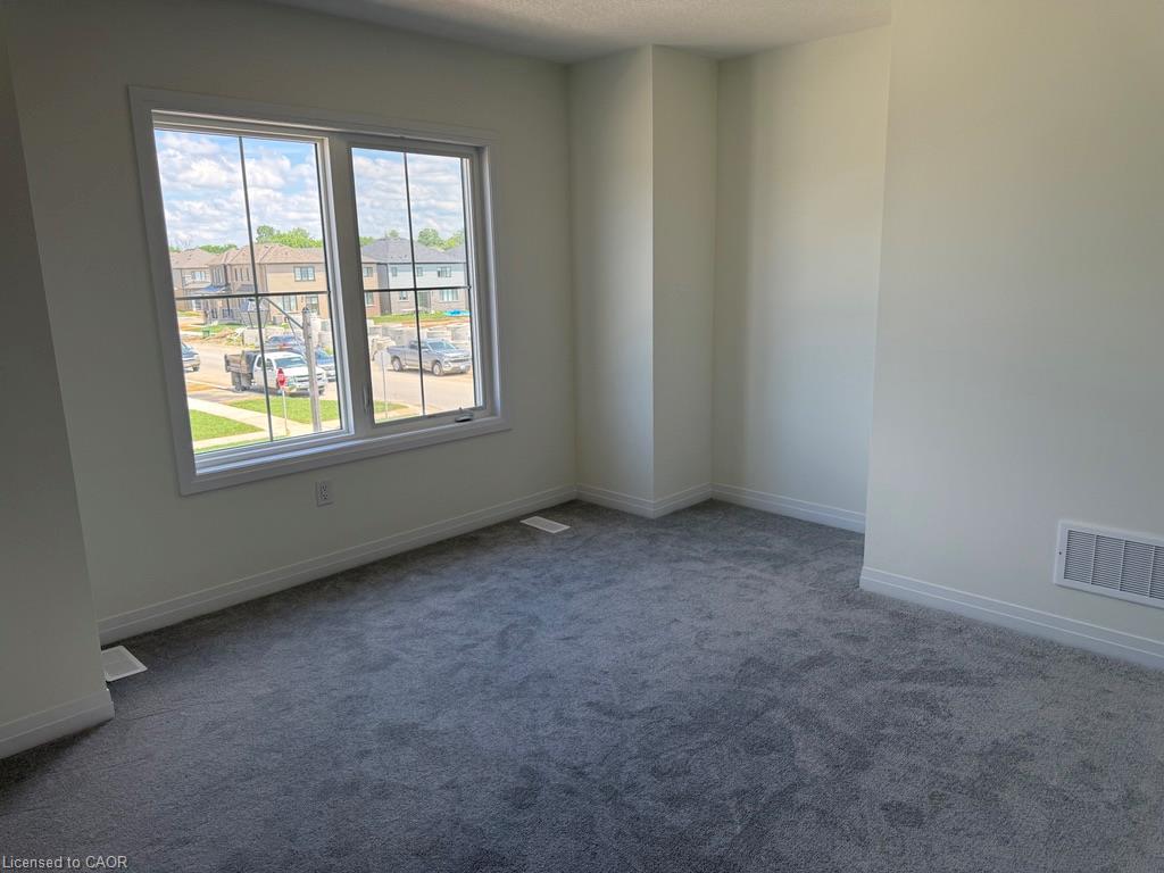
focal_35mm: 24
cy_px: 436
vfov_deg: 56.8
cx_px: 582
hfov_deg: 71.6
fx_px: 807
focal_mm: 6.76
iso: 100
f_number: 1.78
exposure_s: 1/580
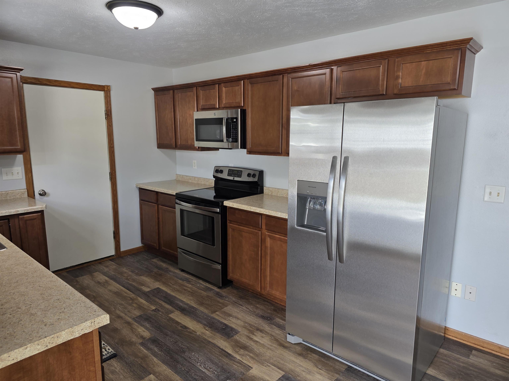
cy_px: 190
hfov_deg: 73.9
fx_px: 338
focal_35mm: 23
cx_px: 254
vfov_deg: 58.9
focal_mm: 6.3
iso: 80
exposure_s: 1/120
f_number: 1.7
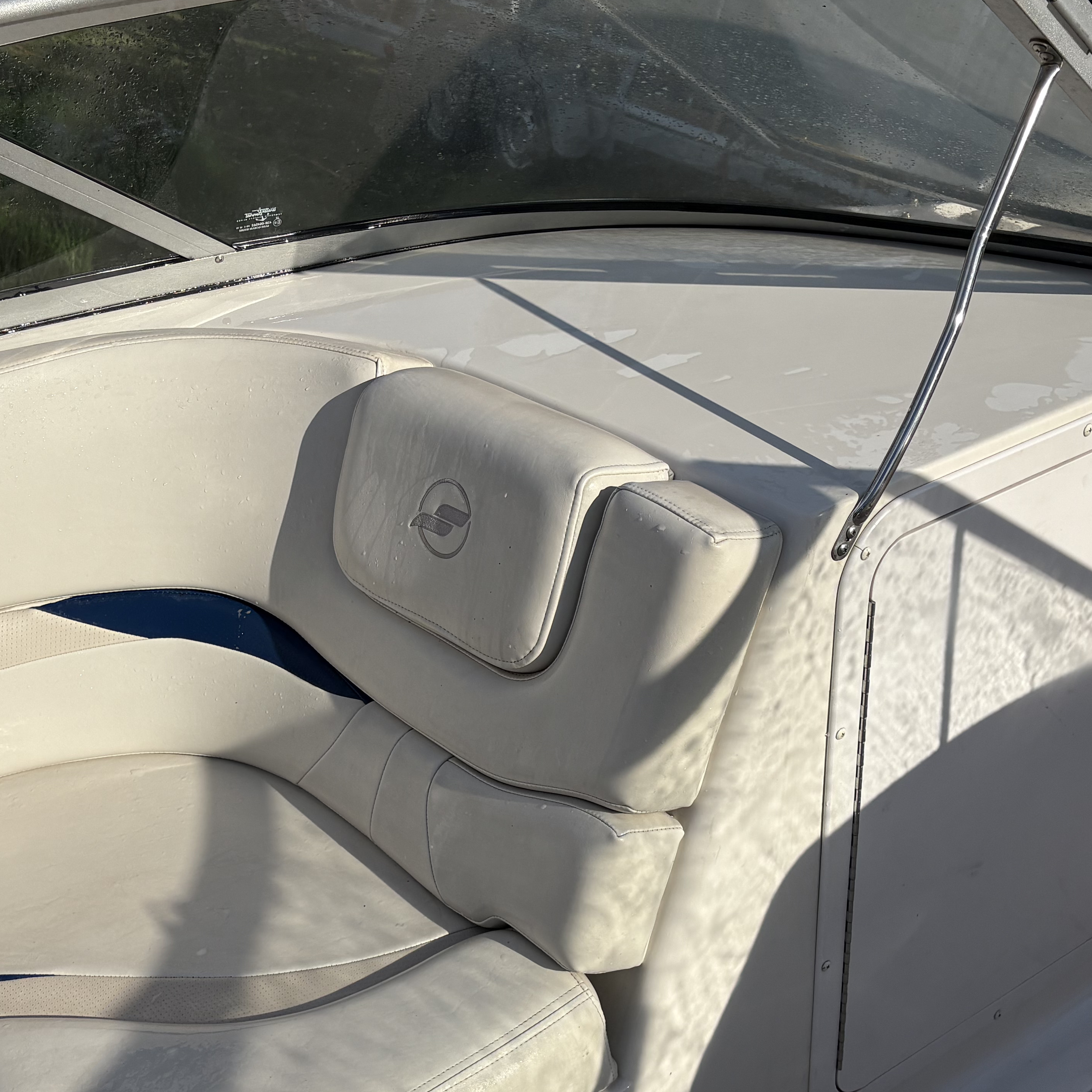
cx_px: 448
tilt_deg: -28.4
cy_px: 704
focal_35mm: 46
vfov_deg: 36.5
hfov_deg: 36.7
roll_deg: +0.2
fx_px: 1642
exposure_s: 1/7813
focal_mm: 5.96
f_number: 1.6
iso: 50
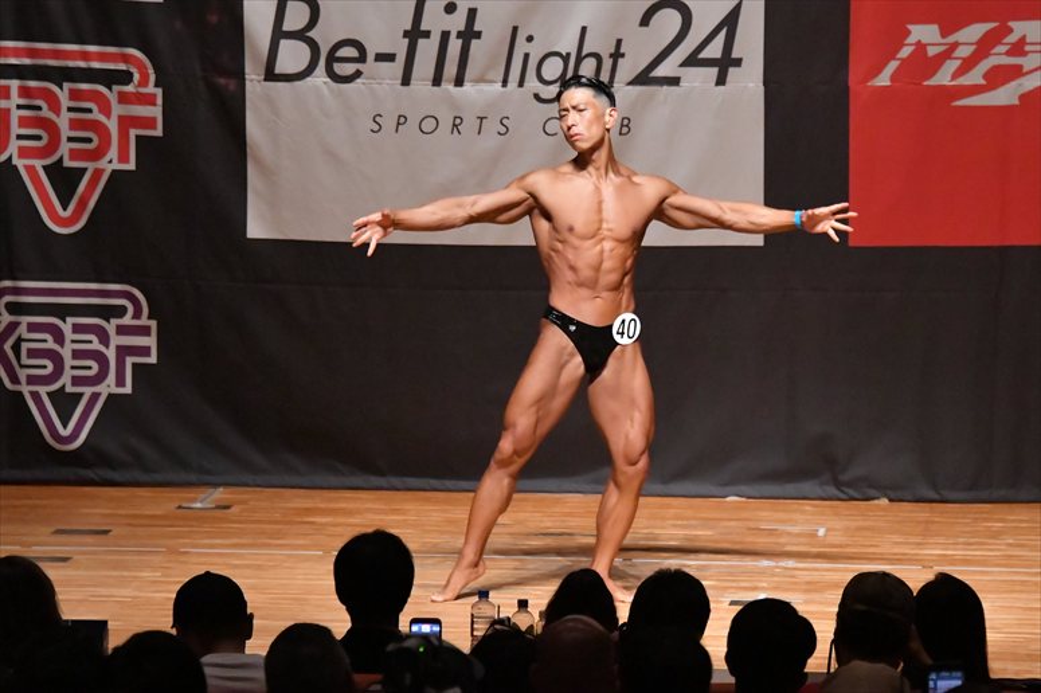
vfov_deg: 5.7
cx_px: 520
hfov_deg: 8.6
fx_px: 6937
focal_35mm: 240
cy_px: 346
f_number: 5.6
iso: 12800
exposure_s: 1/400
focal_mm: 160
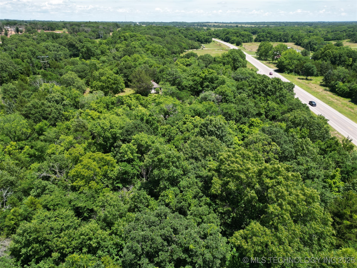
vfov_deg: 56.8
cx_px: 178
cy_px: 134
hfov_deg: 71.6
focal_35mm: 24
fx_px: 248
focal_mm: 6.72
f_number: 1.7
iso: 130
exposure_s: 1/2000
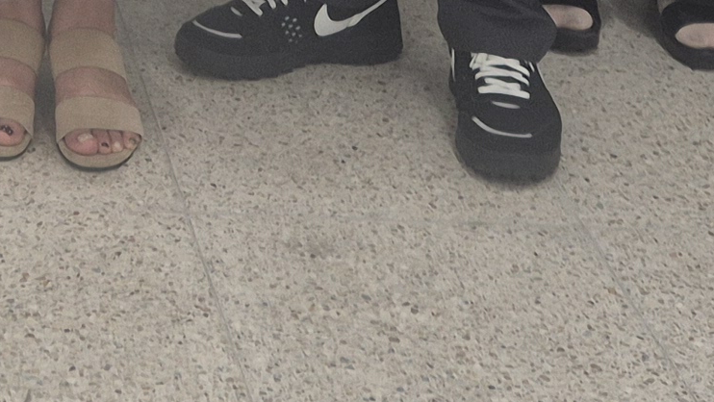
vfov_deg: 7.7
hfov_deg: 15.0
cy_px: -866
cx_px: -265
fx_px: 2557
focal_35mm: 135
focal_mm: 5.4
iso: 40
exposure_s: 1/120
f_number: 1.8
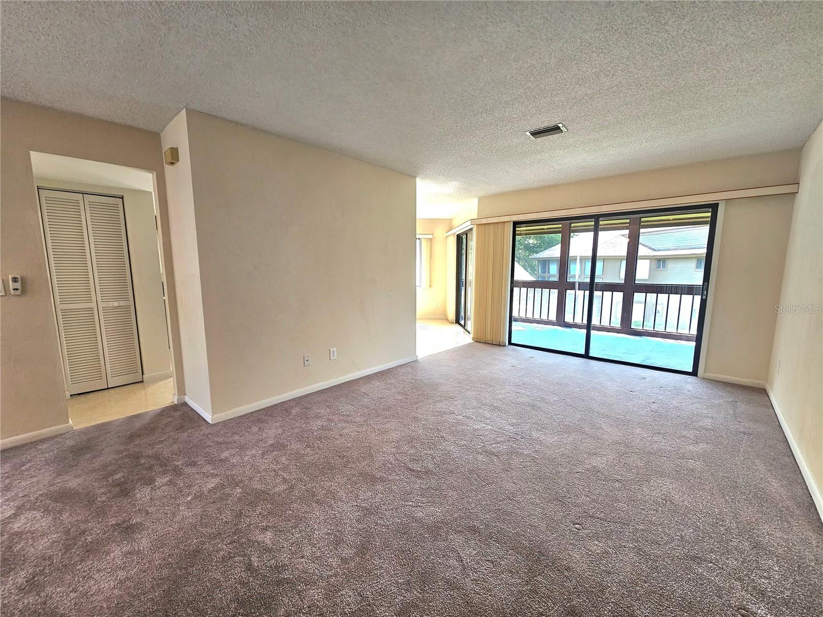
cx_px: 412
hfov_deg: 106.2
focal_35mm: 13
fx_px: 309
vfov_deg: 89.9
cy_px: 308
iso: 100
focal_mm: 2.2
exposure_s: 1/60.2
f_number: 2.2
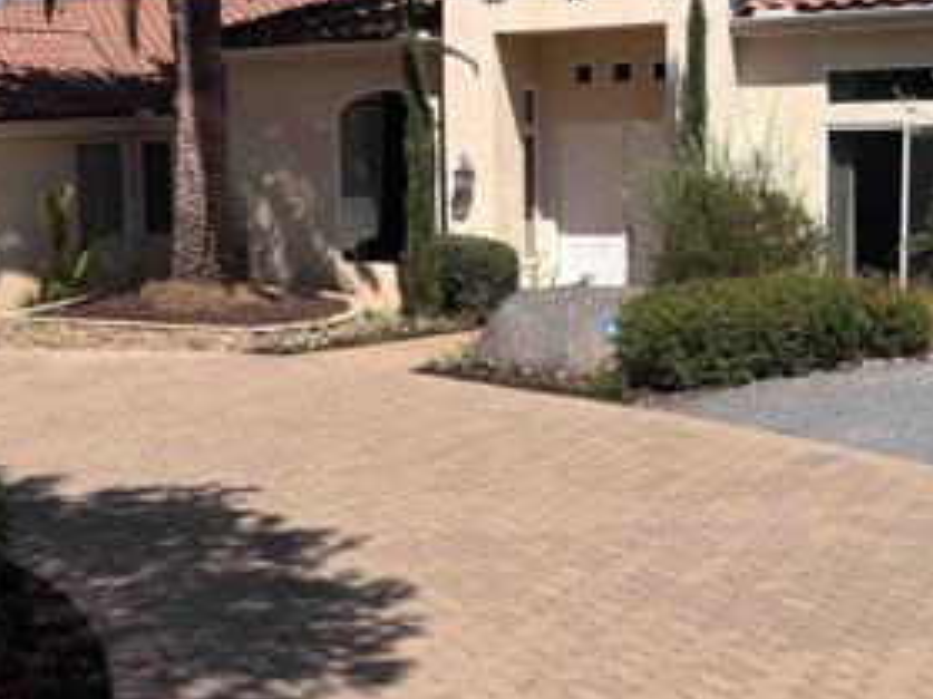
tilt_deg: -7.1
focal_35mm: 55
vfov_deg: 26.5
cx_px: 301
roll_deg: +1.4
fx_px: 1482
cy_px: 278
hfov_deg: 34.6
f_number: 1.78
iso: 80
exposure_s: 1/5814
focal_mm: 6.76
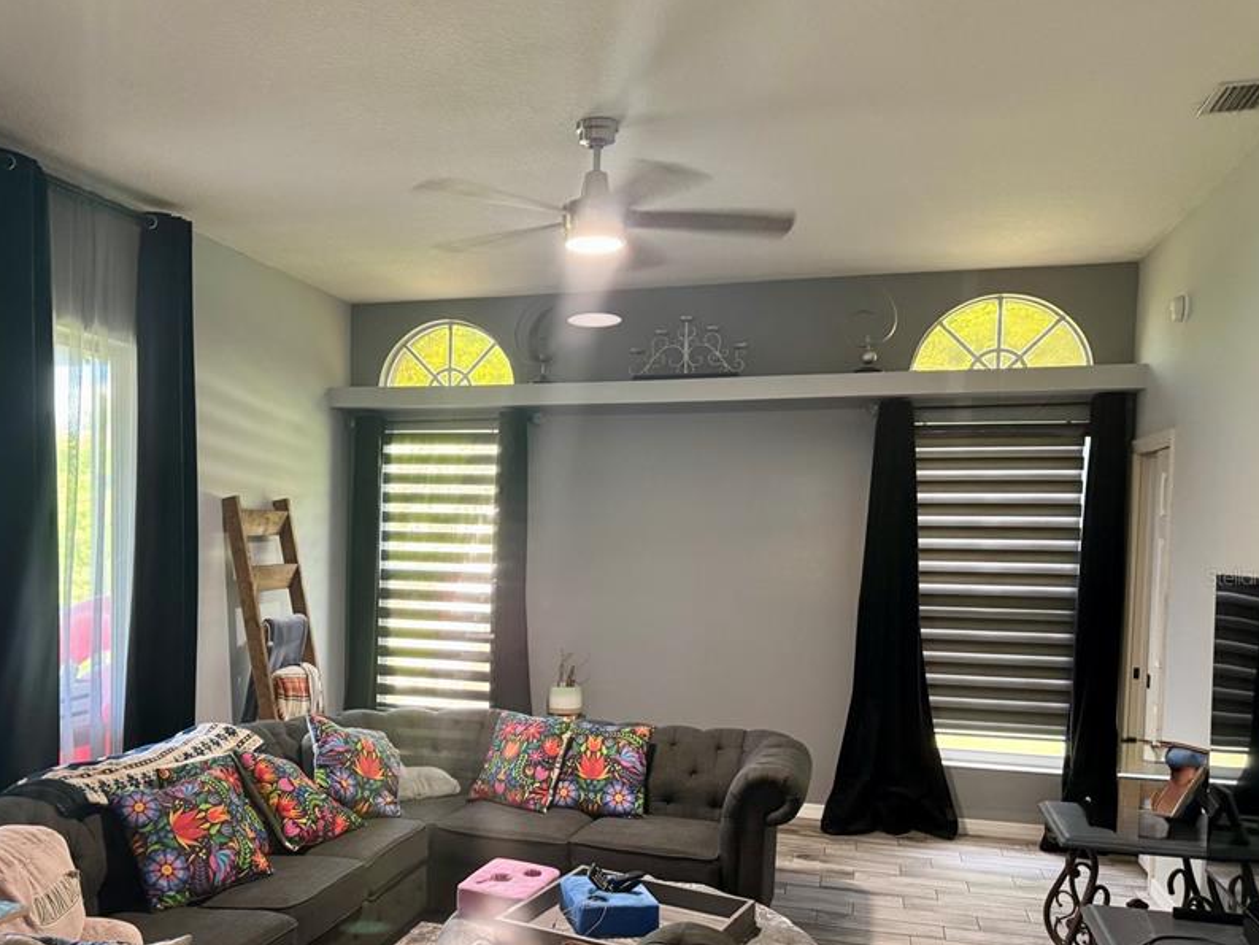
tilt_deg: -3.6
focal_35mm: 31
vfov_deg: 45.2
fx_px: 1128
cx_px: 489
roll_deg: -1.5
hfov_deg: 57.8
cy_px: 577
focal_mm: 6.76
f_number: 1.78
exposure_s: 1/60
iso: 400
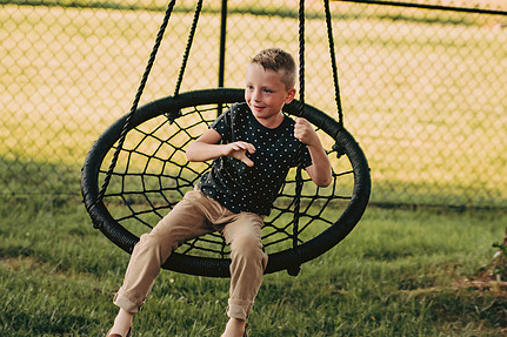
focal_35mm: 101
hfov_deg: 20.2
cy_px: 136
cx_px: 269
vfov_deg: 13.5
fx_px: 1422
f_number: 2.8
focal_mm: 75
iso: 800
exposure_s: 1/640
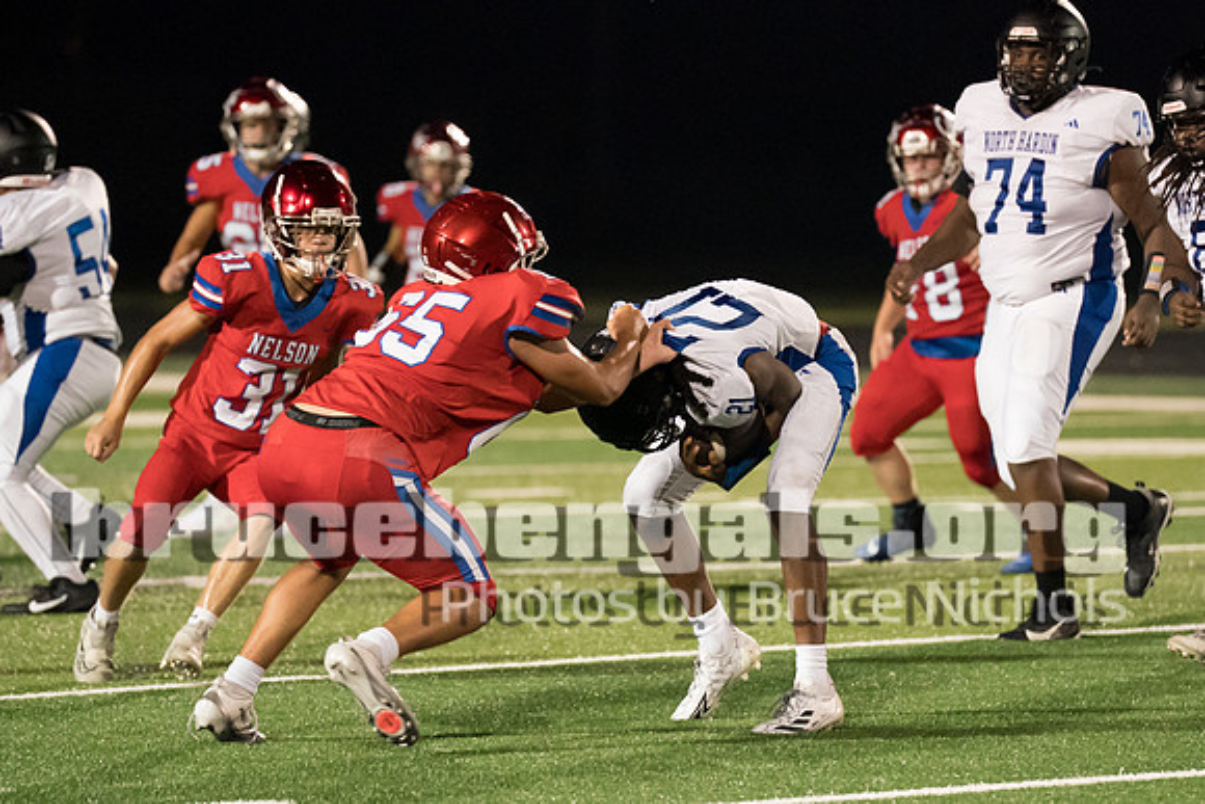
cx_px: 730
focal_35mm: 335
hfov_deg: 6.2
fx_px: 11212
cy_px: 380
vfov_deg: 4.1
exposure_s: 1/1000
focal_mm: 200
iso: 10000
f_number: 2.8
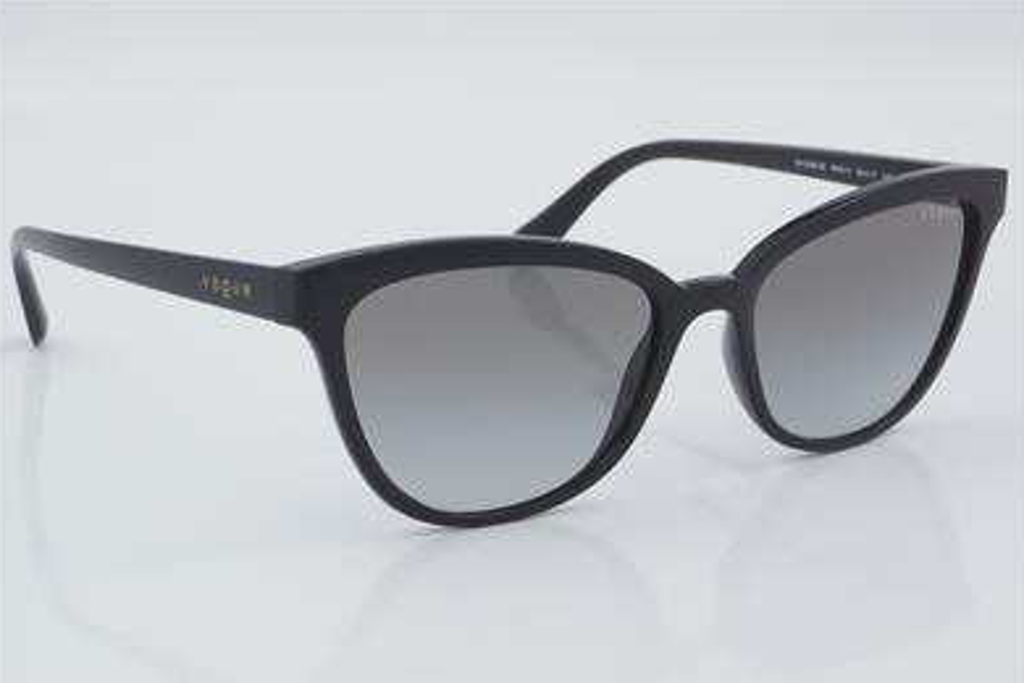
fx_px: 2404
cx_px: 509
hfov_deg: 24.0
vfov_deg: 16.2
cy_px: 344
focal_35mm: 85
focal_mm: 55
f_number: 32
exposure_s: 1/4
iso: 100
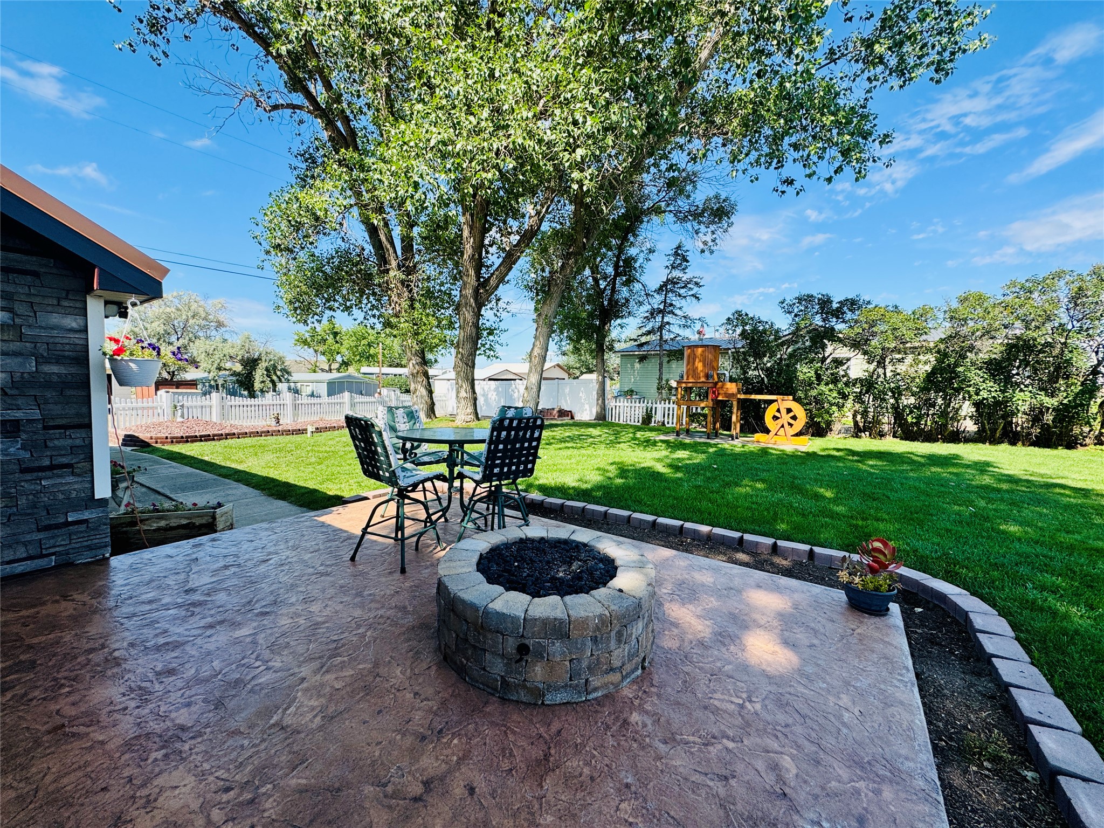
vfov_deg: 85.7
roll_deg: -1.0
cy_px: 414
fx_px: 446
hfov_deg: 102.1
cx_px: 552
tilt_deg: -5.8
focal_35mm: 14
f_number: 2.2
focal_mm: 2.22
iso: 40
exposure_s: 1/956
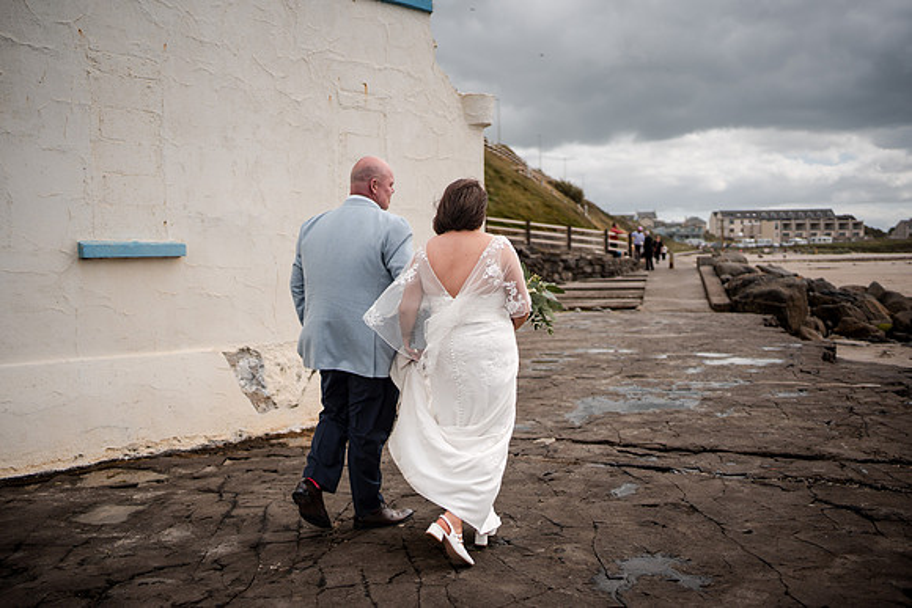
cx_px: 456
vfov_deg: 37.9
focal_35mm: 35
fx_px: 887
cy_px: 304
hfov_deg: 54.4
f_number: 1.8
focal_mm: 35
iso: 100
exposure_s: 1/8000
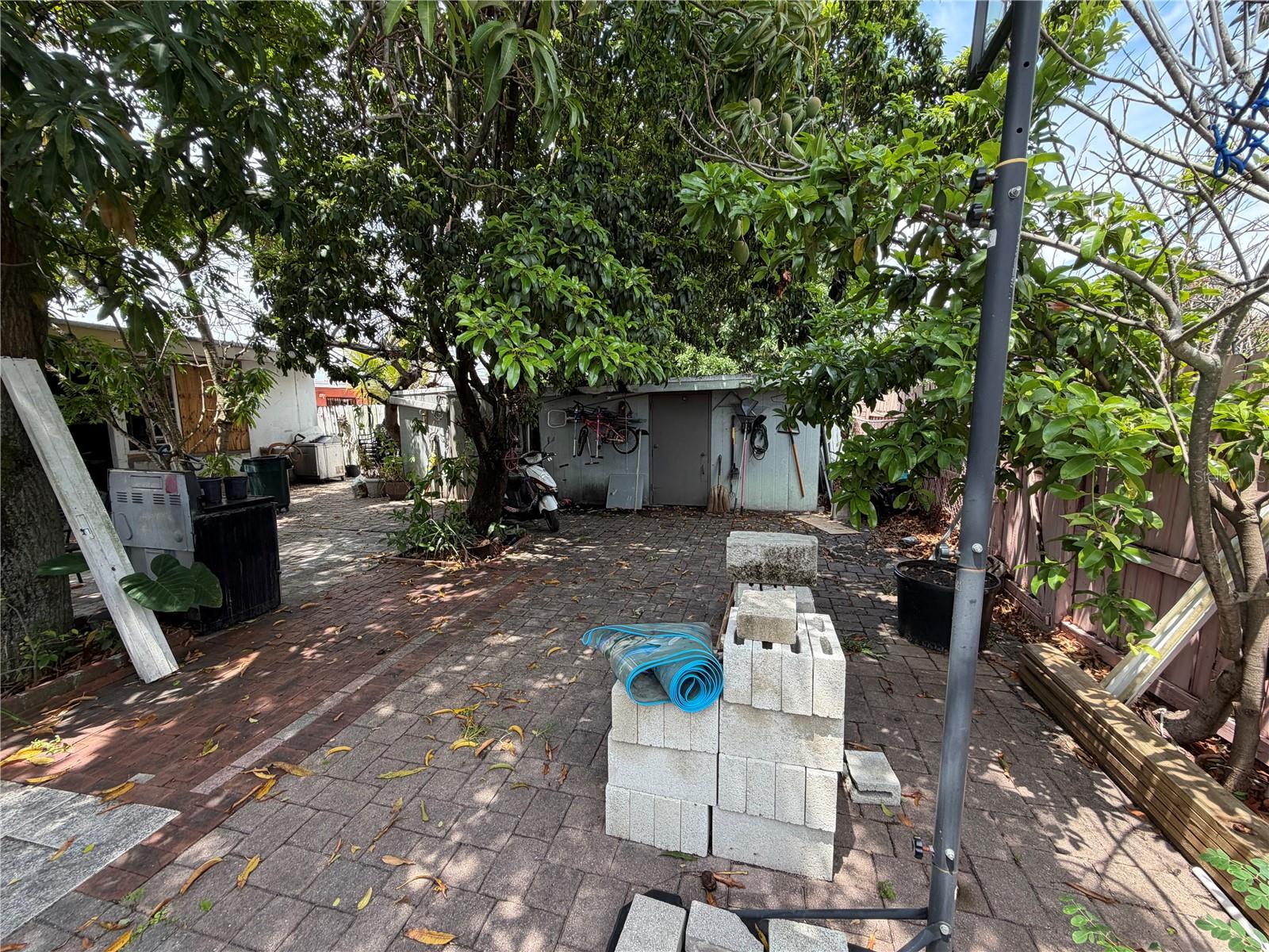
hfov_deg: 102.1
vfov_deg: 85.7
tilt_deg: -9.1
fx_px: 513
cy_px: 476
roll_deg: +0.2
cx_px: 634
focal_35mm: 14
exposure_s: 1/224
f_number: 2.2
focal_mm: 2.22
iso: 50
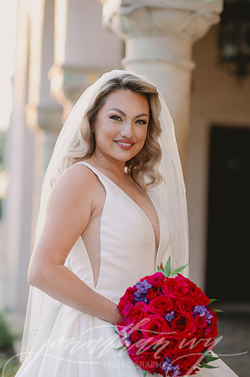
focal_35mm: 85
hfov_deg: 16.0
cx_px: 125
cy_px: 188
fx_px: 887
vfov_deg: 23.9
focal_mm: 85
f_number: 2
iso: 160
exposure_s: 1/320
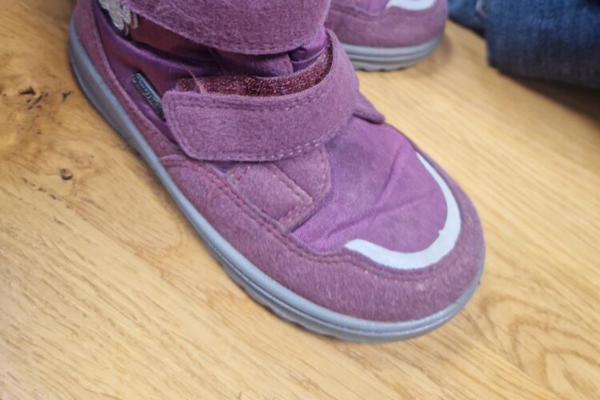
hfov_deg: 58.7
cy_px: 43
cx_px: 300
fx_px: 533
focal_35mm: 32
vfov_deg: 38.4
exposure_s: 1/100
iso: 50
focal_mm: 5.4
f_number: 1.8
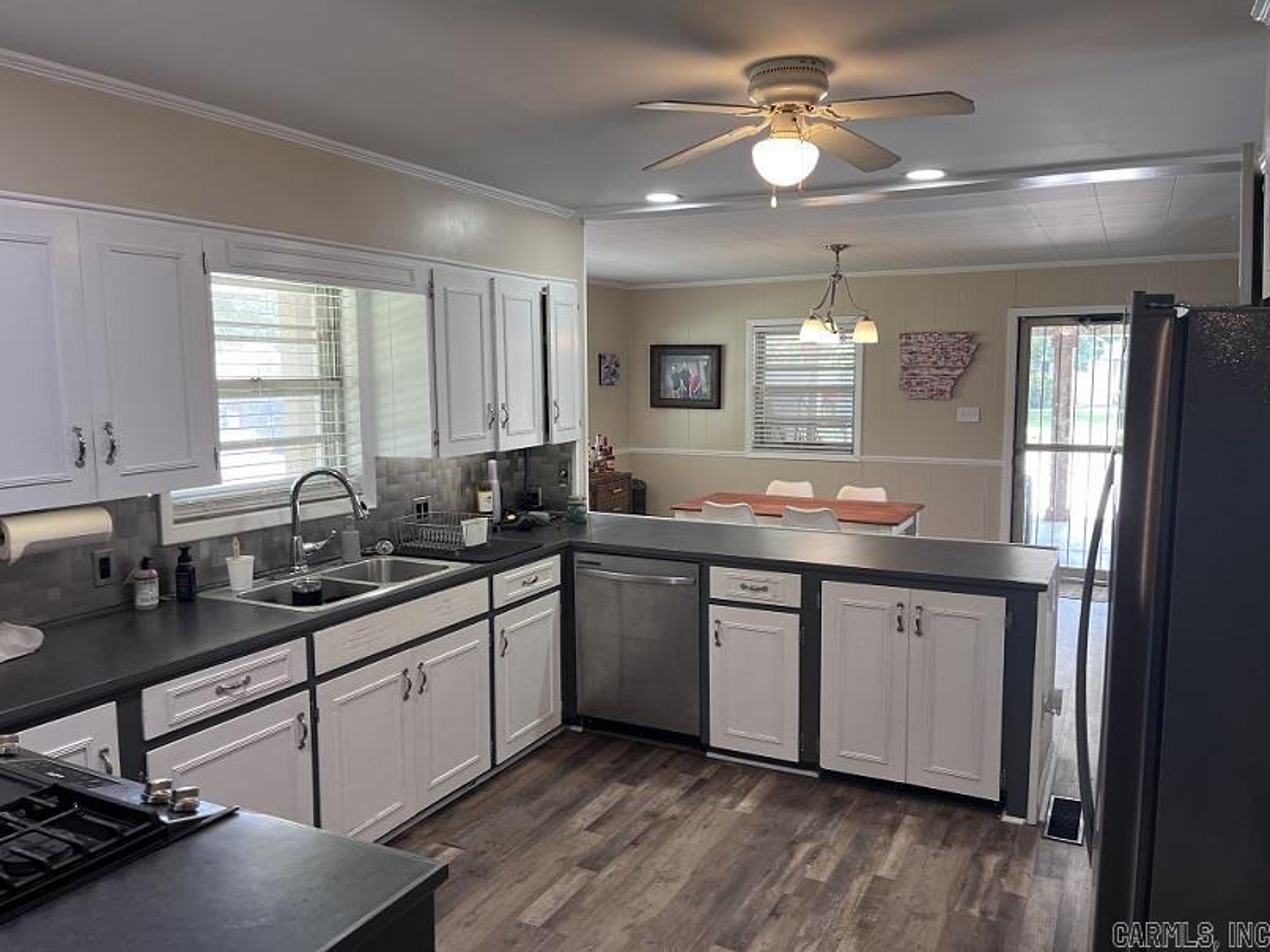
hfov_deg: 67.3
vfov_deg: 53.1
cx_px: 635
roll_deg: +0.3
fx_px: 954
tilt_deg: -7.9
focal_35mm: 26
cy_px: 476
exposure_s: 1/60
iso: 64
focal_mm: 5.1
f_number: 1.6
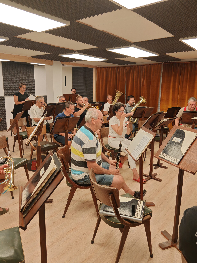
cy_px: 132
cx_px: 98
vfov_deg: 65.3
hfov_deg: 51.4
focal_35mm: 27
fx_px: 205
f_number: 1.9
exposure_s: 1/100
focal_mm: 6.67
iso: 100
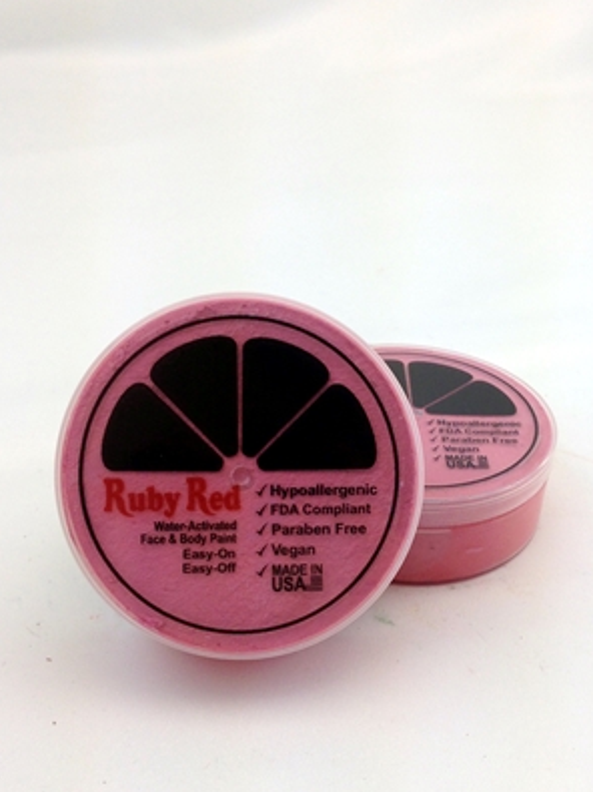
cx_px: 383
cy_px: 477
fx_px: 1051
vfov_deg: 41.1
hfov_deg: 31.3
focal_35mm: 46
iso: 50
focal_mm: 4.12
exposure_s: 1/160
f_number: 2.4
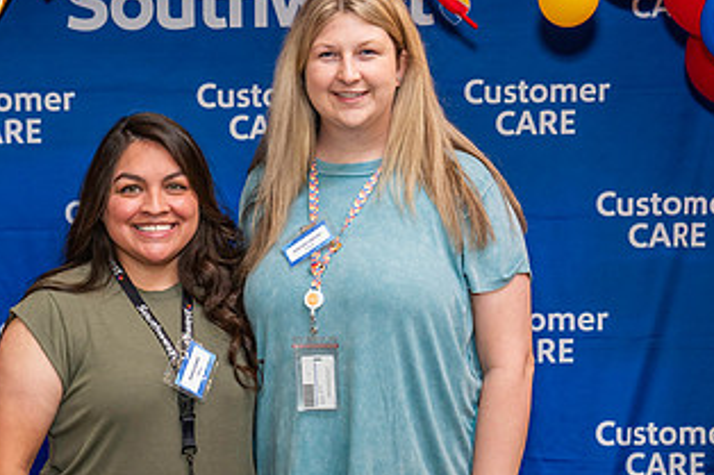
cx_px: 277
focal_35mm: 74
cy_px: 299
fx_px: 1467
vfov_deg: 18.4
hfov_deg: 27.3
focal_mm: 40
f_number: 4
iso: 1250
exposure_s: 1/160
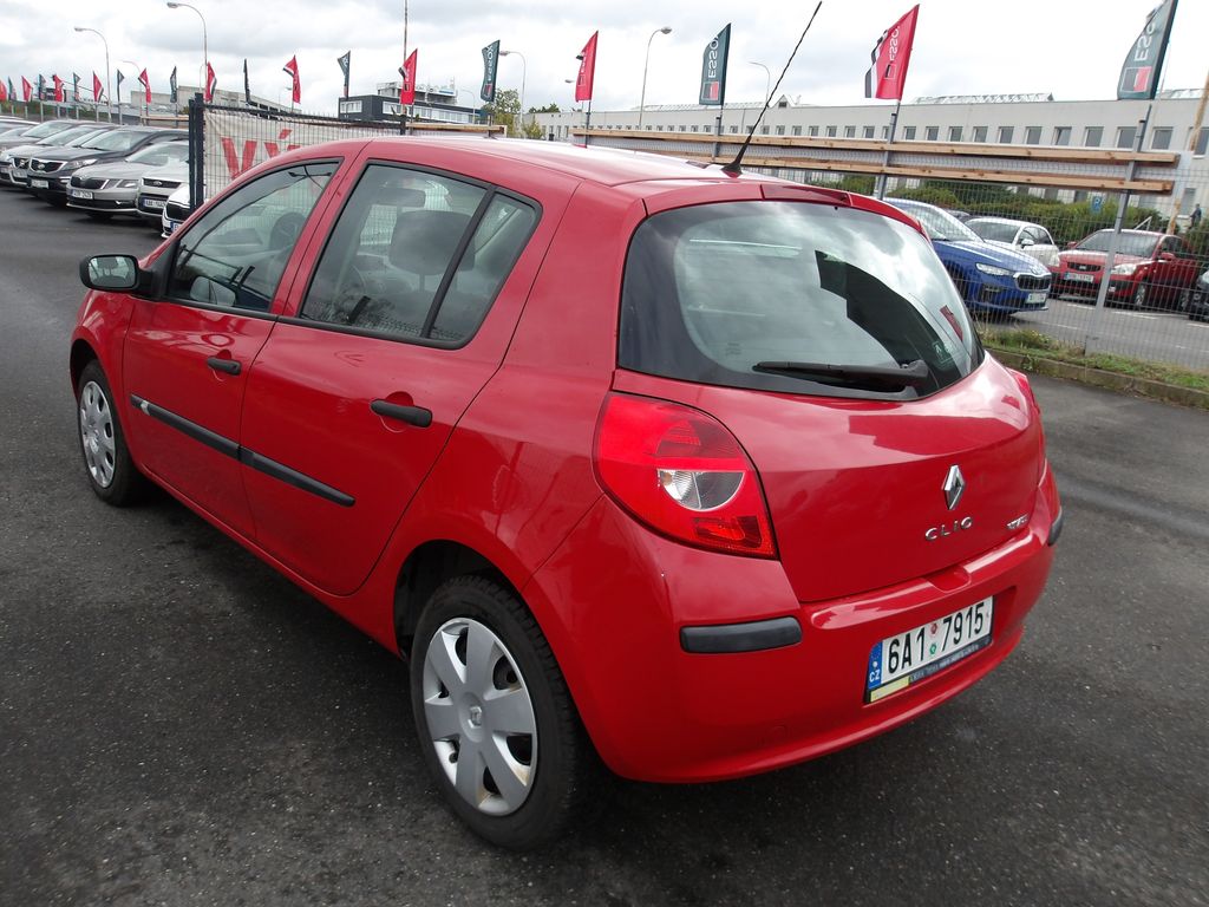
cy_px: 454
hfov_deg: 65.3
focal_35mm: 27
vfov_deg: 51.4
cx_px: 604
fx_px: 943
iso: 100
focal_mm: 4.9
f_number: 3
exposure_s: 1/686
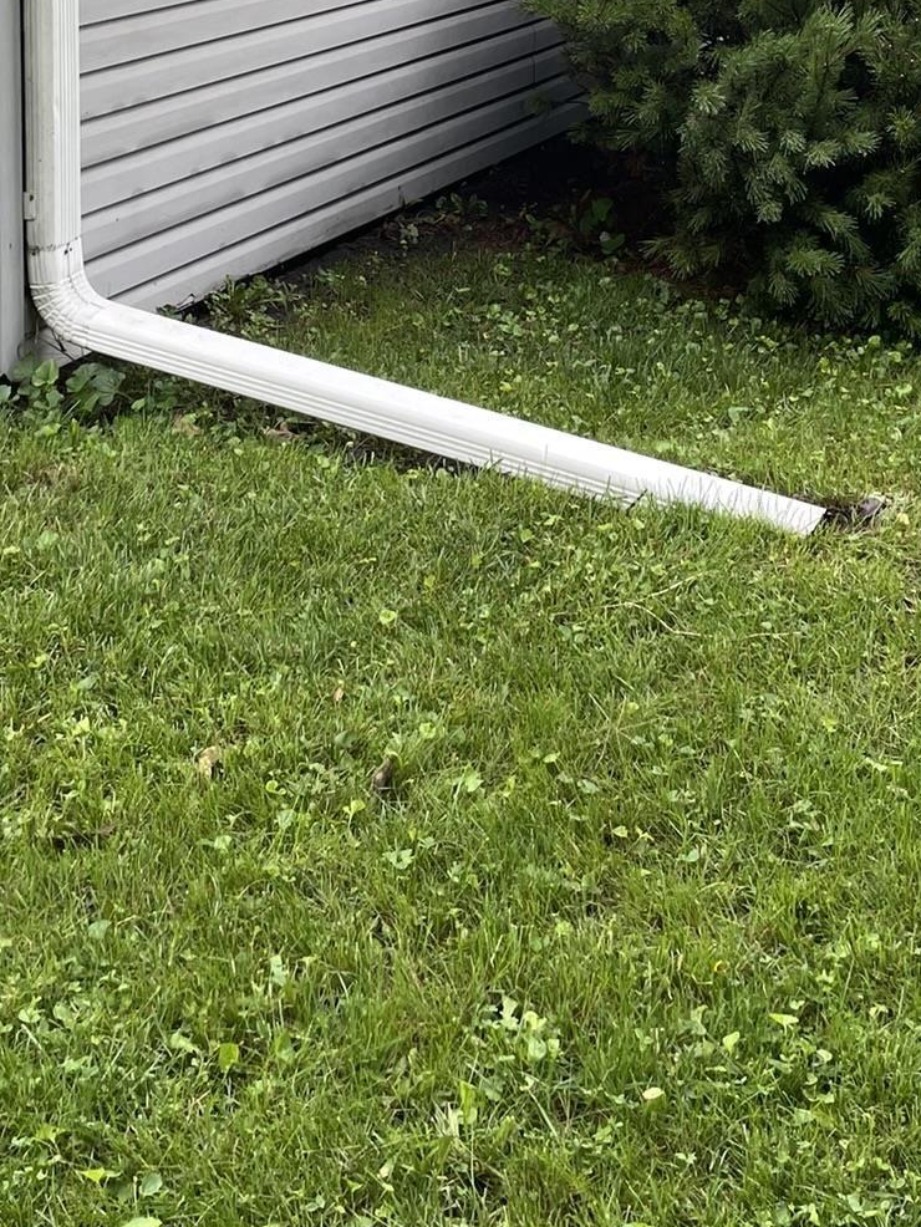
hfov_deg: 27.0
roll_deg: +0.4
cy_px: -37
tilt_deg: -7.8
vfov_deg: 32.3
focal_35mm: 54
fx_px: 1915
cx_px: 478
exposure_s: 1/121
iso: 32
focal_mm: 4.2
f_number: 1.6
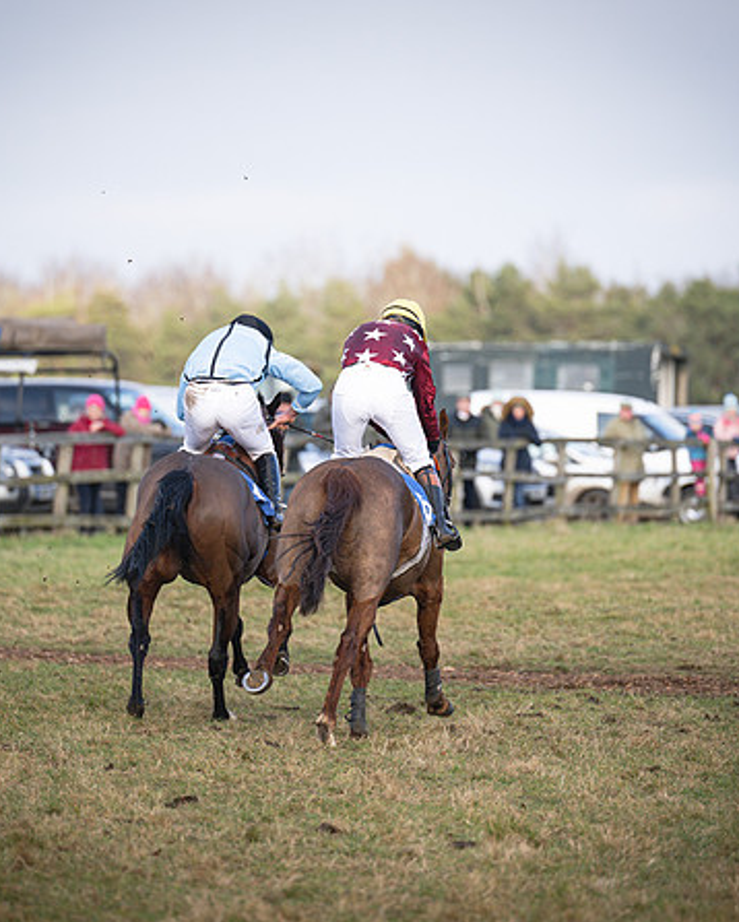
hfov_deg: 4.5
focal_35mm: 343
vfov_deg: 5.6
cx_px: 318
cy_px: 409
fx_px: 9371
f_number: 2.8
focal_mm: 200
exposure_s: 1/1600
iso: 400
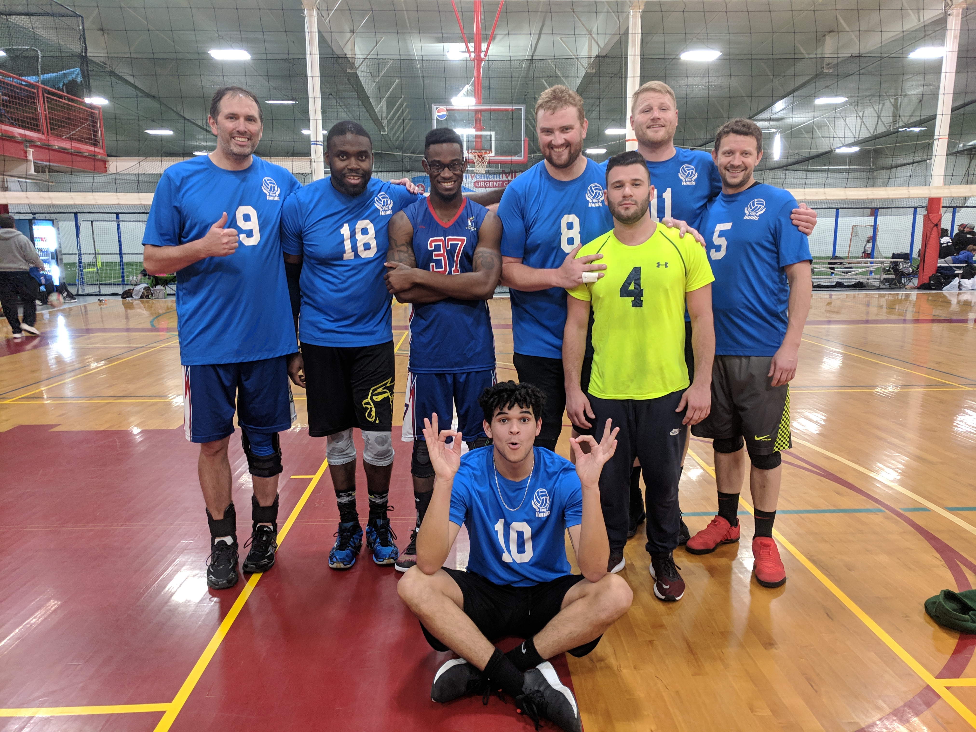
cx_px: 488
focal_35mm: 26
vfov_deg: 53.1
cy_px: 366
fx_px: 733
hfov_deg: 67.3
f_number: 2
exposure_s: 1/40
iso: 356
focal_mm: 4.67
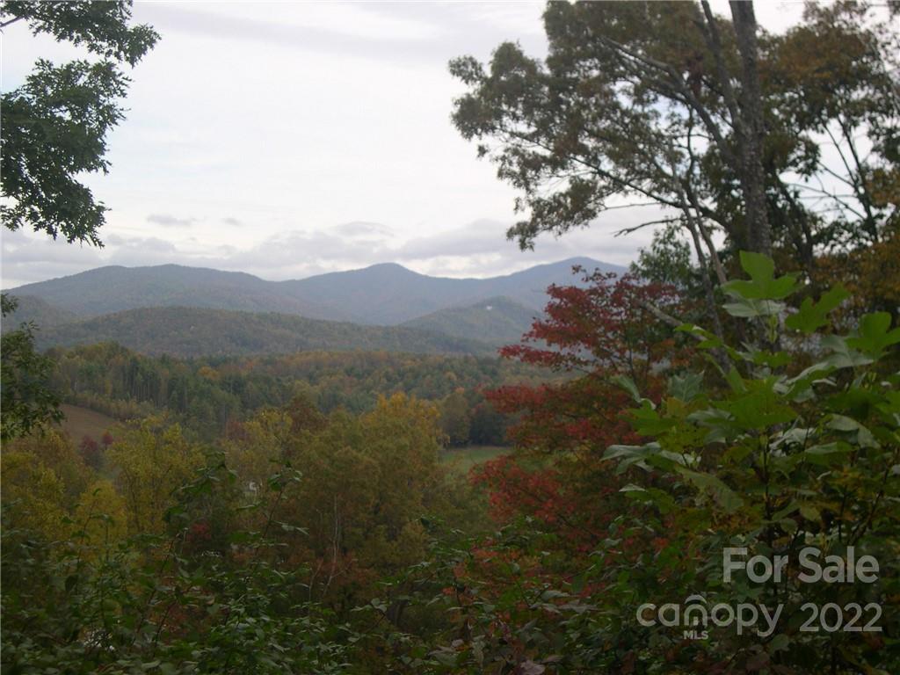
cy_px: 338
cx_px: 450
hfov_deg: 31.2
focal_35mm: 62
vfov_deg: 23.7
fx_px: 1612
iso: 100
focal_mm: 13.2
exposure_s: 1/317
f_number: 3.5
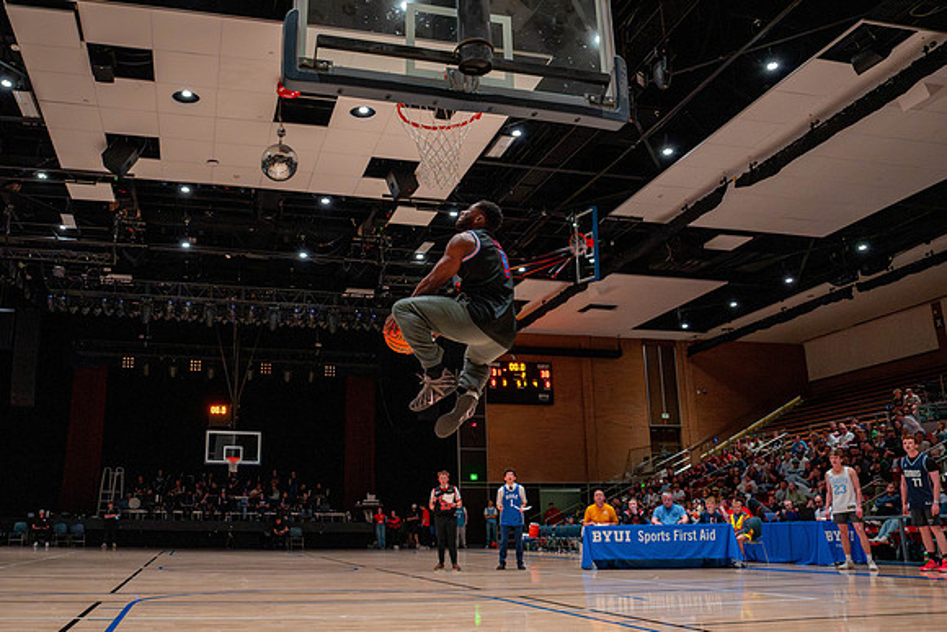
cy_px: 306
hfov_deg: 60.0
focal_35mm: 31
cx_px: 374
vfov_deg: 42.5
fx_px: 812
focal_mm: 24
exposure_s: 1/400
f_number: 3.2
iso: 6400
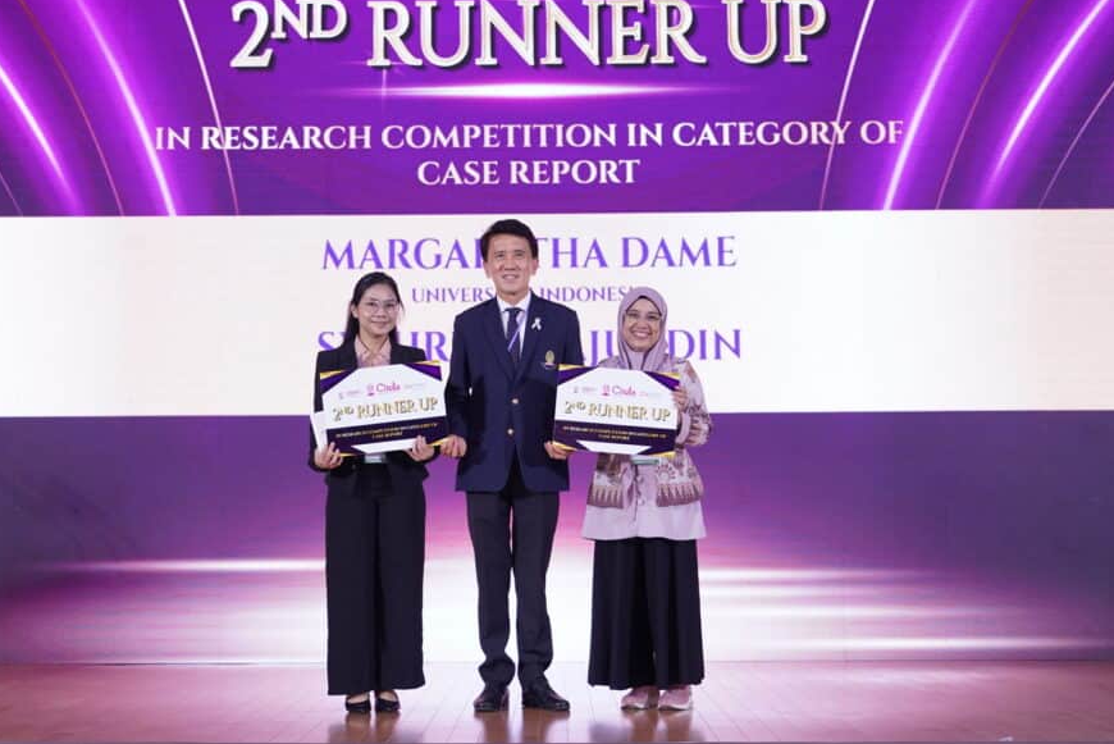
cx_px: 484
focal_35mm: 60
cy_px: 309
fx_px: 1858
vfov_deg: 22.6
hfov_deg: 33.3
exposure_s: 1/60
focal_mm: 51
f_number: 4
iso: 800
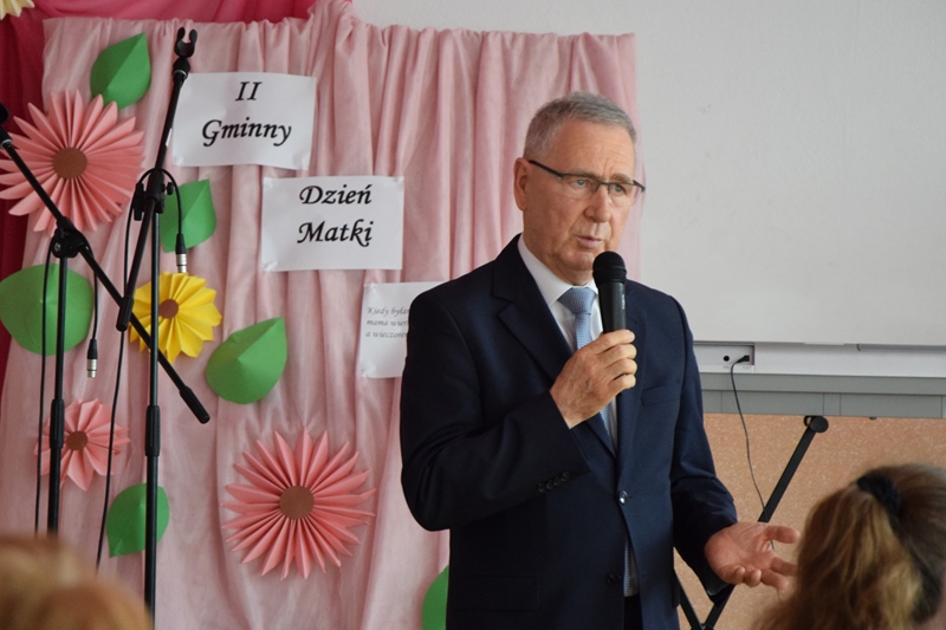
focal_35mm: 202
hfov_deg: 10.2
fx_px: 5297
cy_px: 315
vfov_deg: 6.8
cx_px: 445
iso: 2500
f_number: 5.6
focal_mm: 105
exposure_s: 1/125
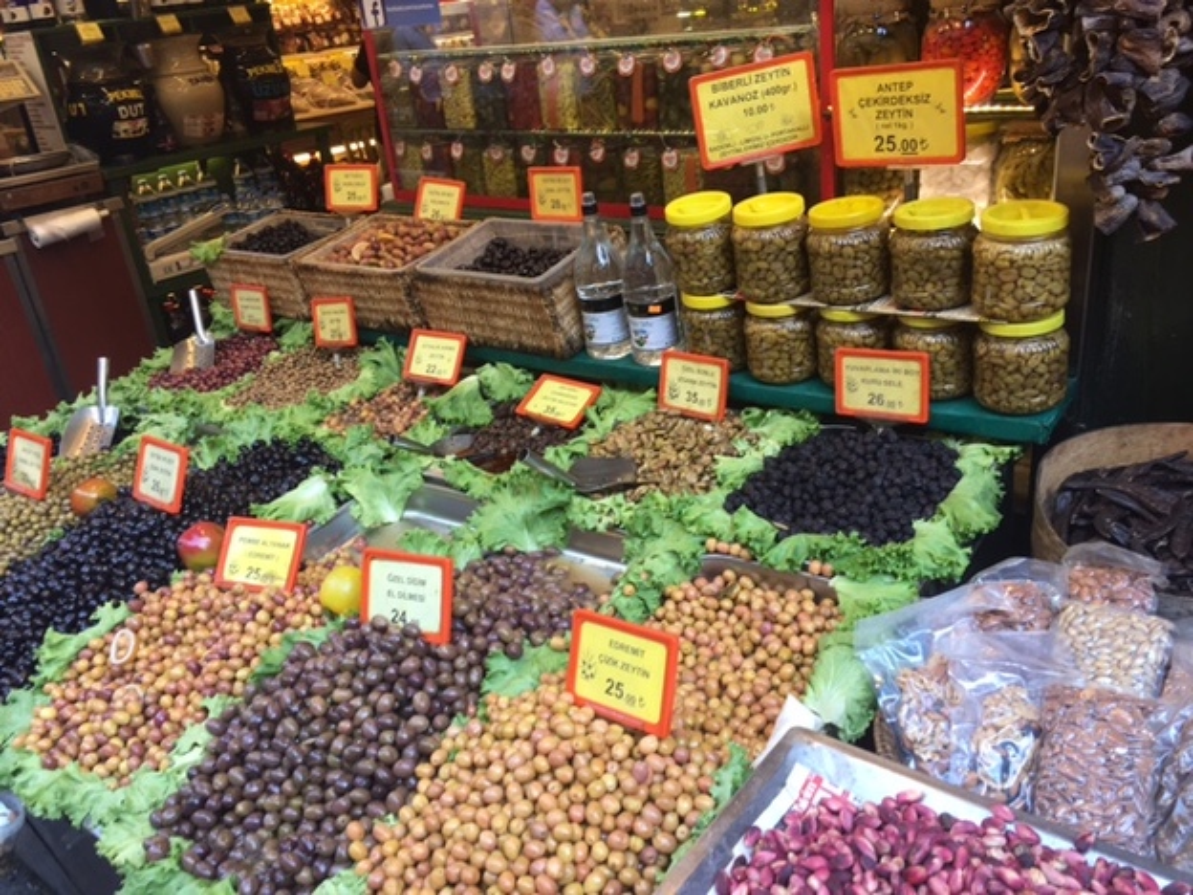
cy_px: 448
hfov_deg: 61.7
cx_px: 596
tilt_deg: -22.9
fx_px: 999
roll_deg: +6.0
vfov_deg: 48.2
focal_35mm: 29
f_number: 2.2
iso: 40
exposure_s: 1/100
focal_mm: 4.15
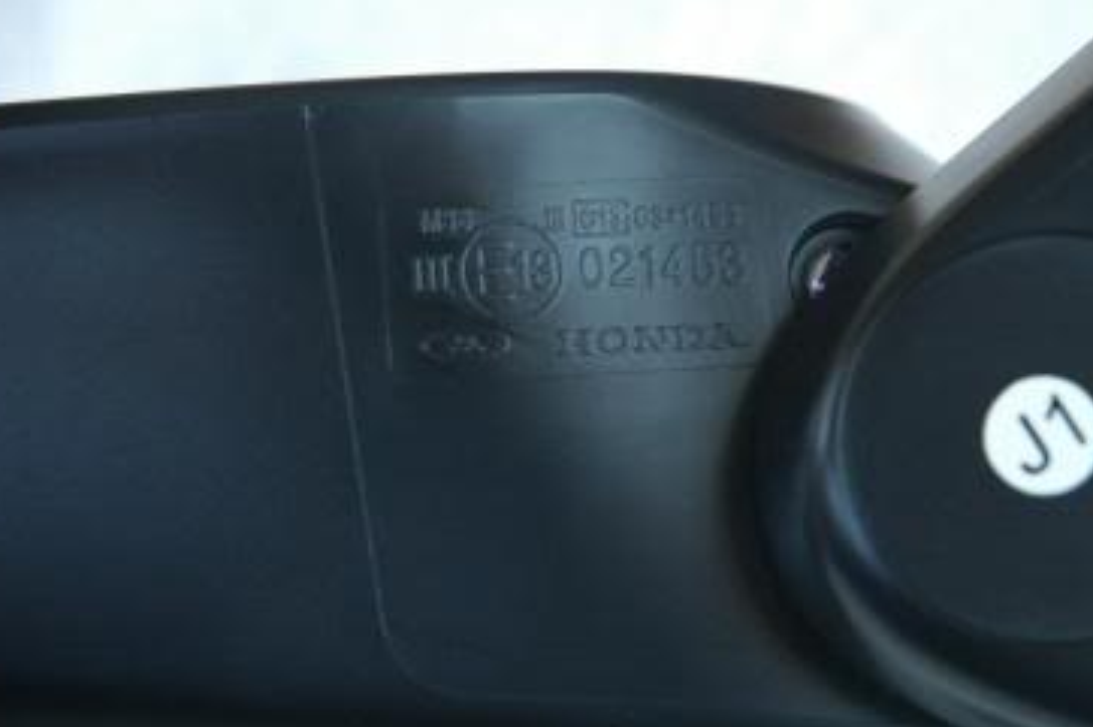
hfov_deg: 15.8
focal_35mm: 130
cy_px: 290
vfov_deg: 10.5
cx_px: 634
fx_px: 3945
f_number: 4.5
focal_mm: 70
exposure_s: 1/30
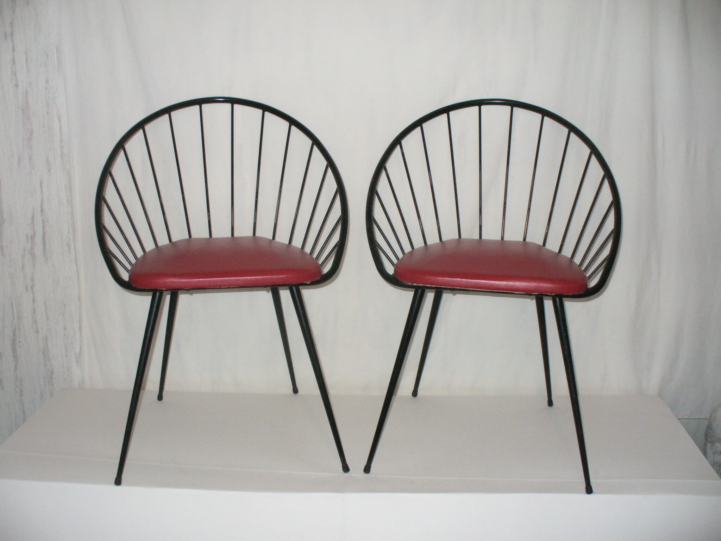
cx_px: 360
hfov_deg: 50.1
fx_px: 771
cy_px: 270
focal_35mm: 37
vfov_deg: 38.7
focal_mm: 6.1
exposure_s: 1/30
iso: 250
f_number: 2.8
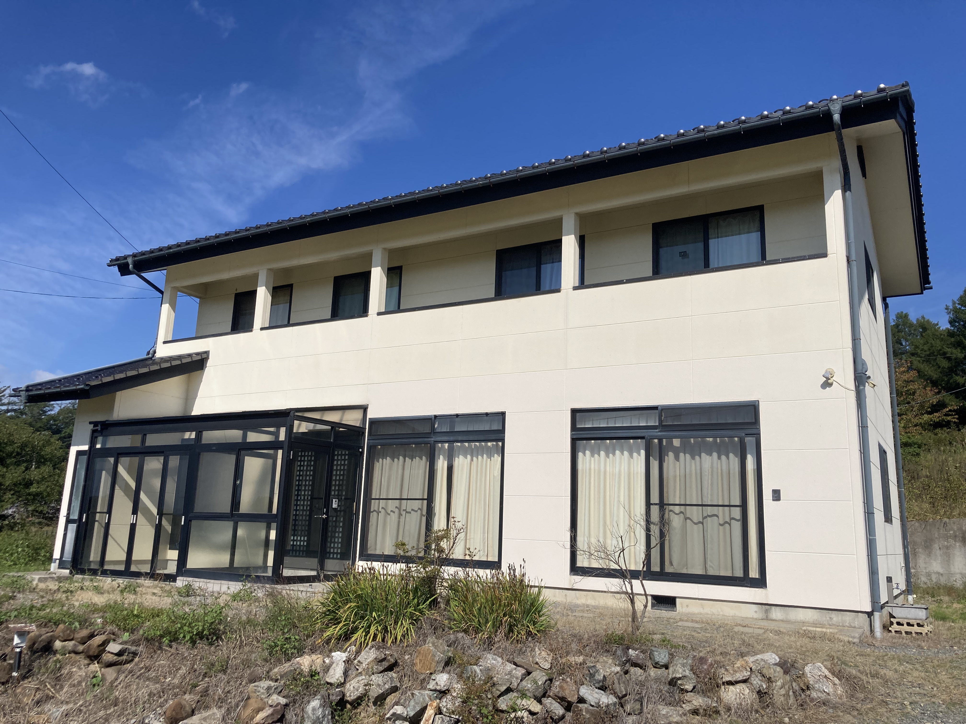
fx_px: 781
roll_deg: -3.3
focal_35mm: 28
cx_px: 483
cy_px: 362
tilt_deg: +12.1
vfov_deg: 49.7
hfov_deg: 63.4
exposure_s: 1/4808
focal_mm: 3.99
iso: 25
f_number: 1.8
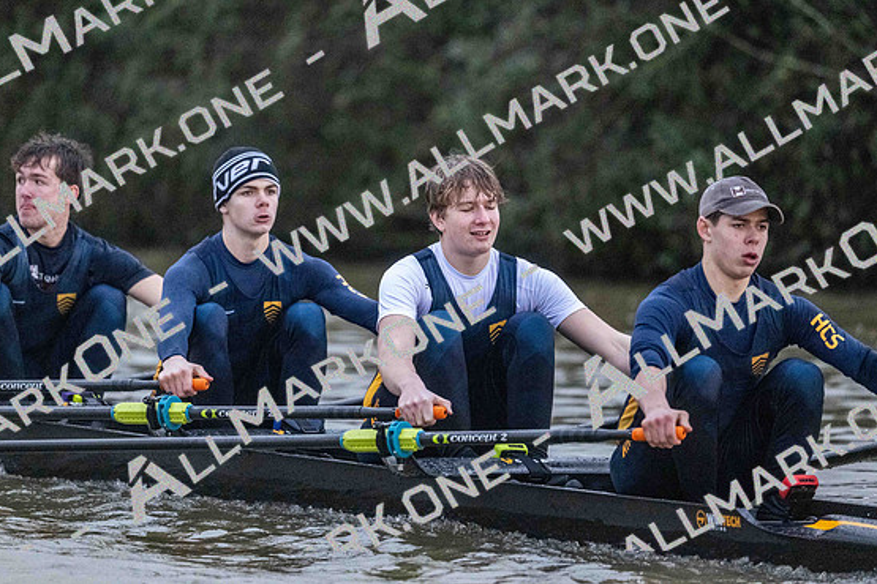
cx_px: 449
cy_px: 280
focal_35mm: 418
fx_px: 10182
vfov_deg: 3.3
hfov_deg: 4.9
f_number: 4.5
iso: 18000
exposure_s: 1/1600
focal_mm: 400
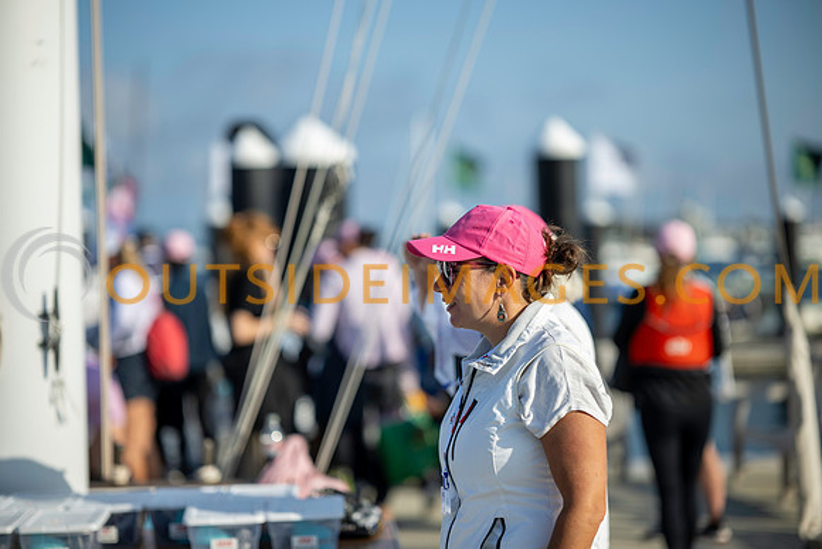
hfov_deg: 23.9
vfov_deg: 16.1
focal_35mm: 85
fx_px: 1941
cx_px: 411
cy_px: 274
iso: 64
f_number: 2.5
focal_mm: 85
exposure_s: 1/4000
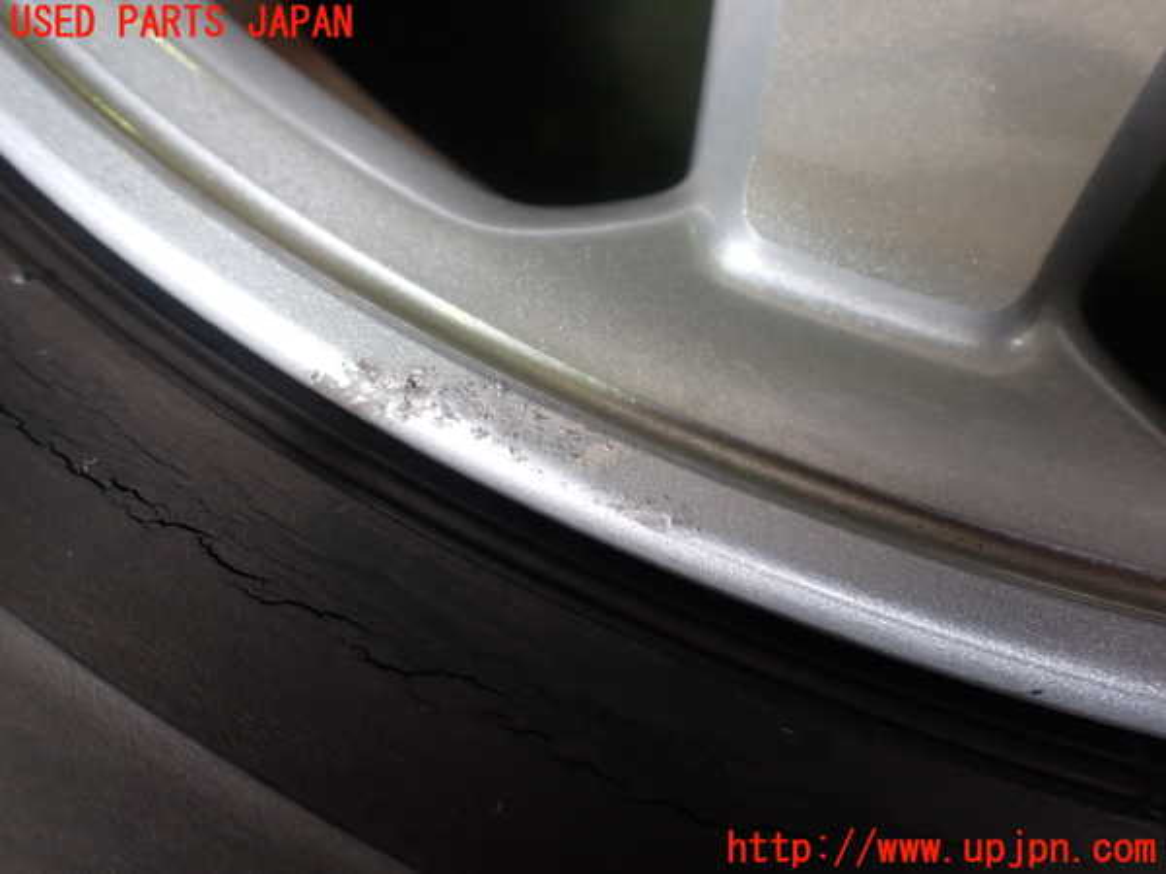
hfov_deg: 60.0
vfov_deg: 46.8
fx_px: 1011
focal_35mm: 30
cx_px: 583
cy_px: 437
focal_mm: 5.4
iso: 200
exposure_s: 1/125
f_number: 2.3
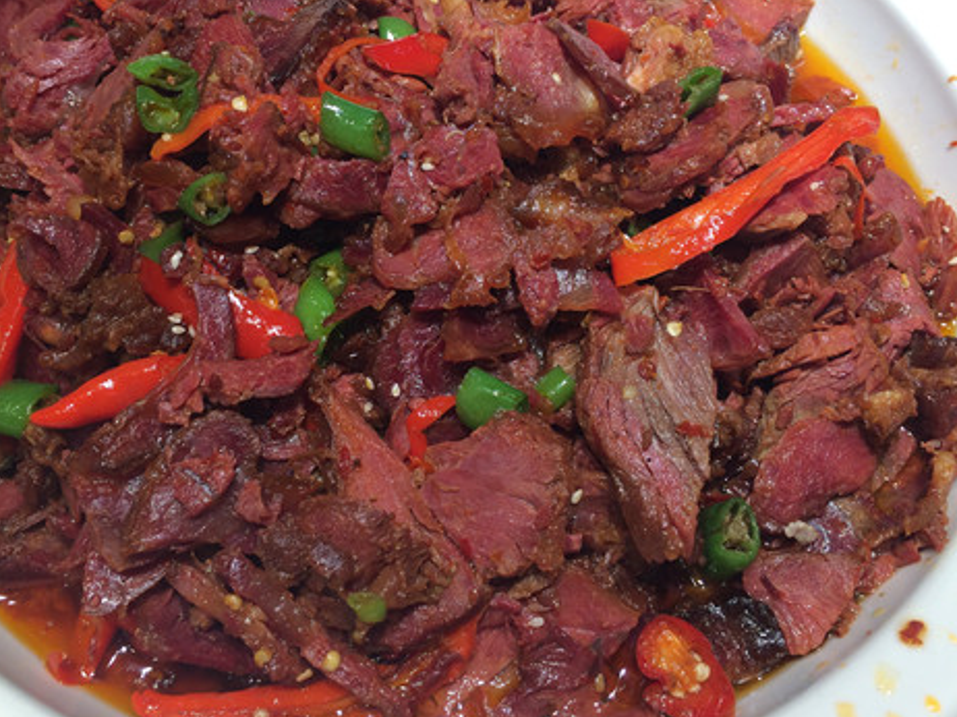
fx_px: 1078
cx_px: 418
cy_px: 276
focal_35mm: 39
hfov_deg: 47.8
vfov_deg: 36.6
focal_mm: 4.12
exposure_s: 1/60
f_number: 2.2
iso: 40
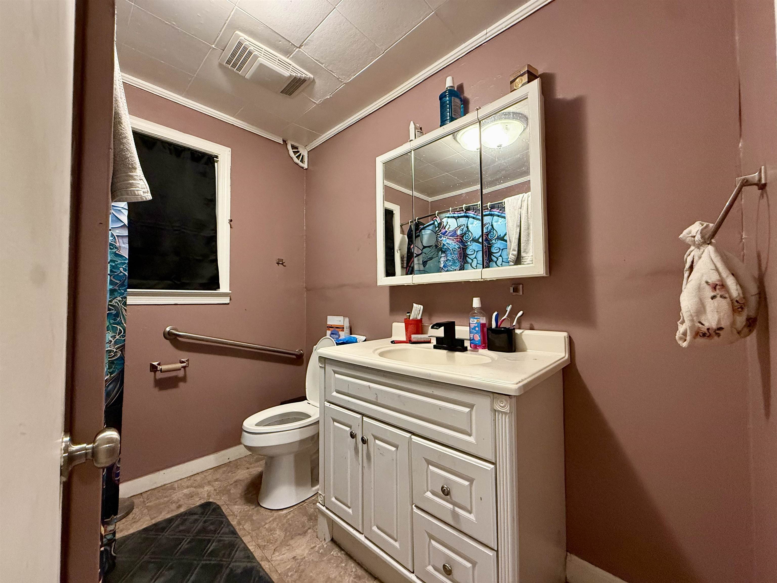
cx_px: 388
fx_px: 314
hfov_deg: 102.1
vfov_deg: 85.7
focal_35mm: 14
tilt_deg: +2.7
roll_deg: +0.4
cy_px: 292
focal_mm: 2.22
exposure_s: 1/60
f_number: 2.2
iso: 500
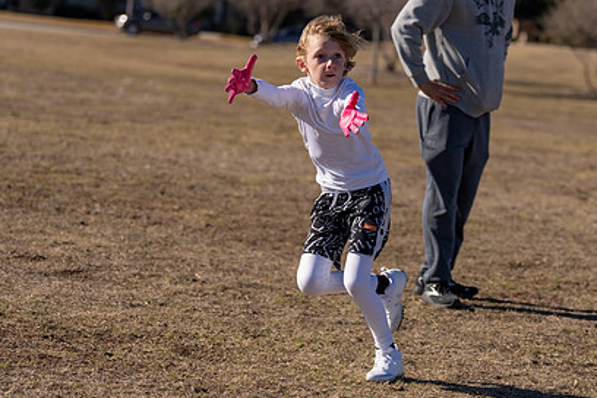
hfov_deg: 16.0
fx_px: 2123
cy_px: 169
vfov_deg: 10.7
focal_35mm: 128
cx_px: 372
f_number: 2.8
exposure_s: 1/2500
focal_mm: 90
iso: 100
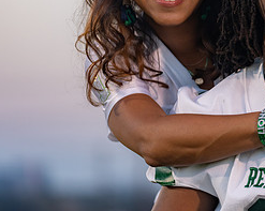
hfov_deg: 6.7
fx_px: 2248
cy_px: 76
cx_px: 264
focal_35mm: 287
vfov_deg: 5.4
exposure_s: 1/400
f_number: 2.8
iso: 640
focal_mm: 130
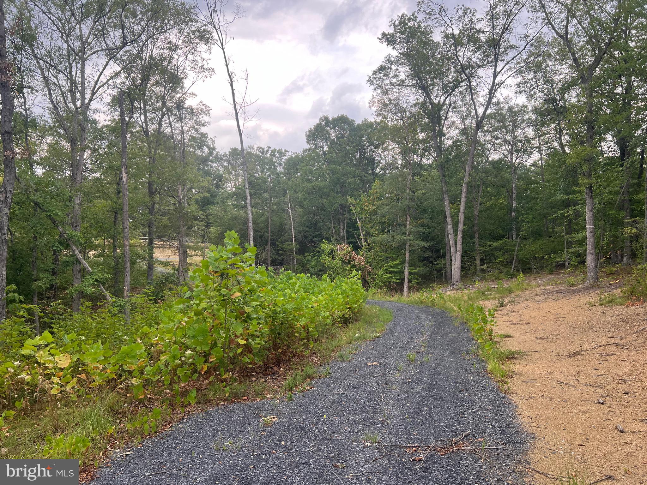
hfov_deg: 67.3
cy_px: 242
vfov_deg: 53.1
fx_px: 486
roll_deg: -0.3
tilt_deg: -1.3
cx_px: 324
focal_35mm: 26
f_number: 1.5
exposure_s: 1/461
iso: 50
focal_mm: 5.7
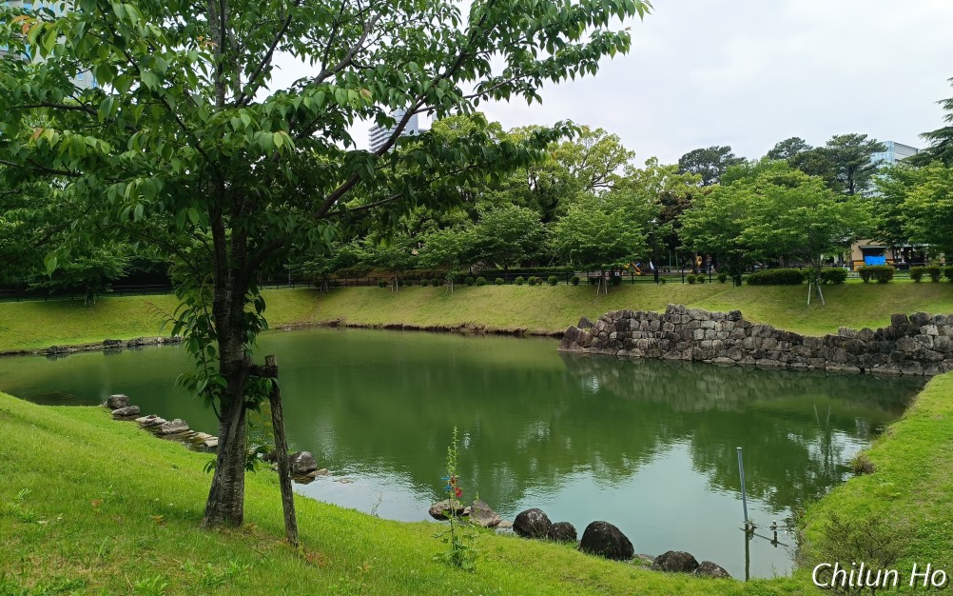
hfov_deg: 70.4
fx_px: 675
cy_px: 244
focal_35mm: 26
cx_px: 480
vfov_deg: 47.4
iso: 50
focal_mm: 6.14
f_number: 1.65
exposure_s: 1/272
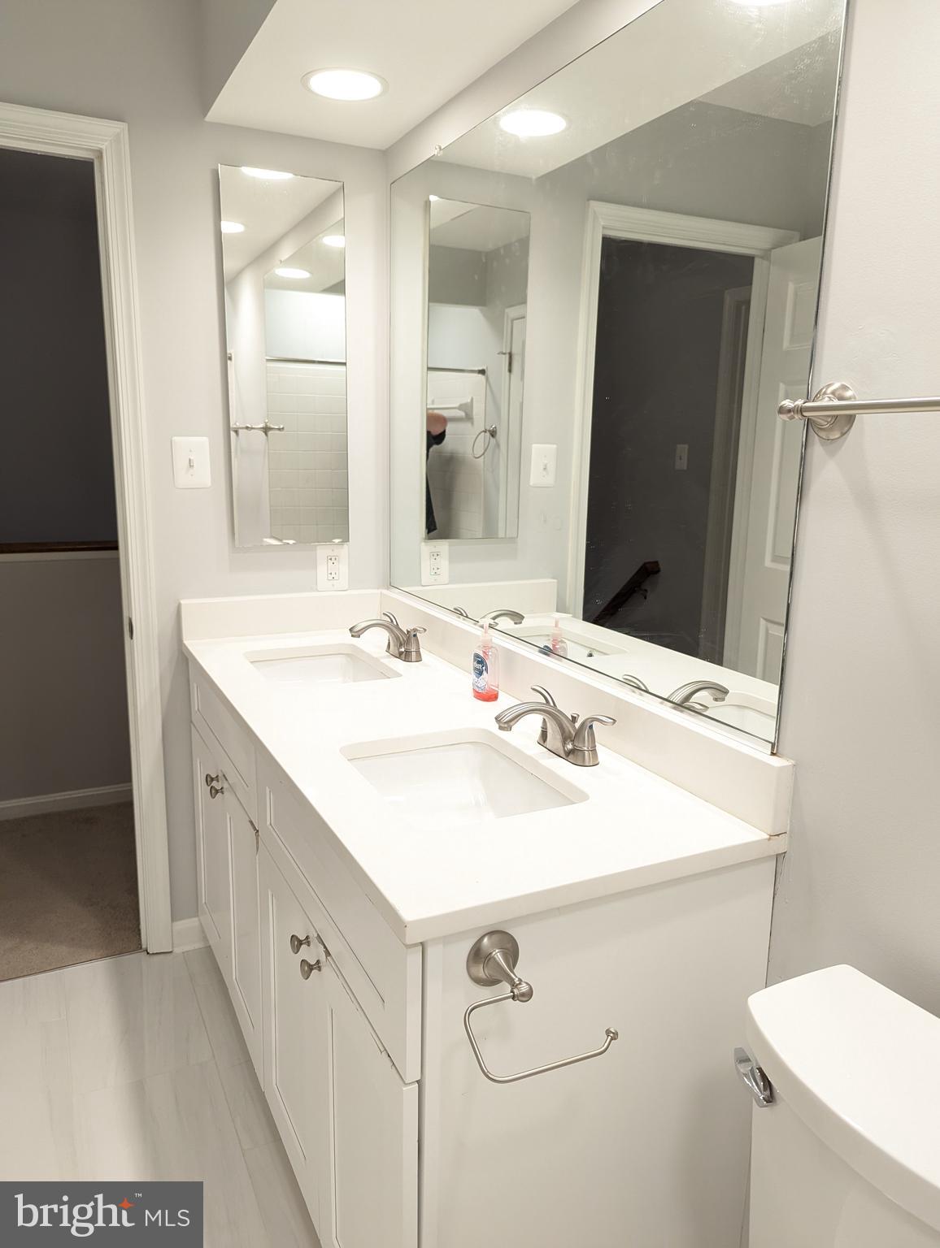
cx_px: 470
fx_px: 867
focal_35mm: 24
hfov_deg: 56.9
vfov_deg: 71.5
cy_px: 624
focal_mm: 6.81
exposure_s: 1/120
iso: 396
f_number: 1.85
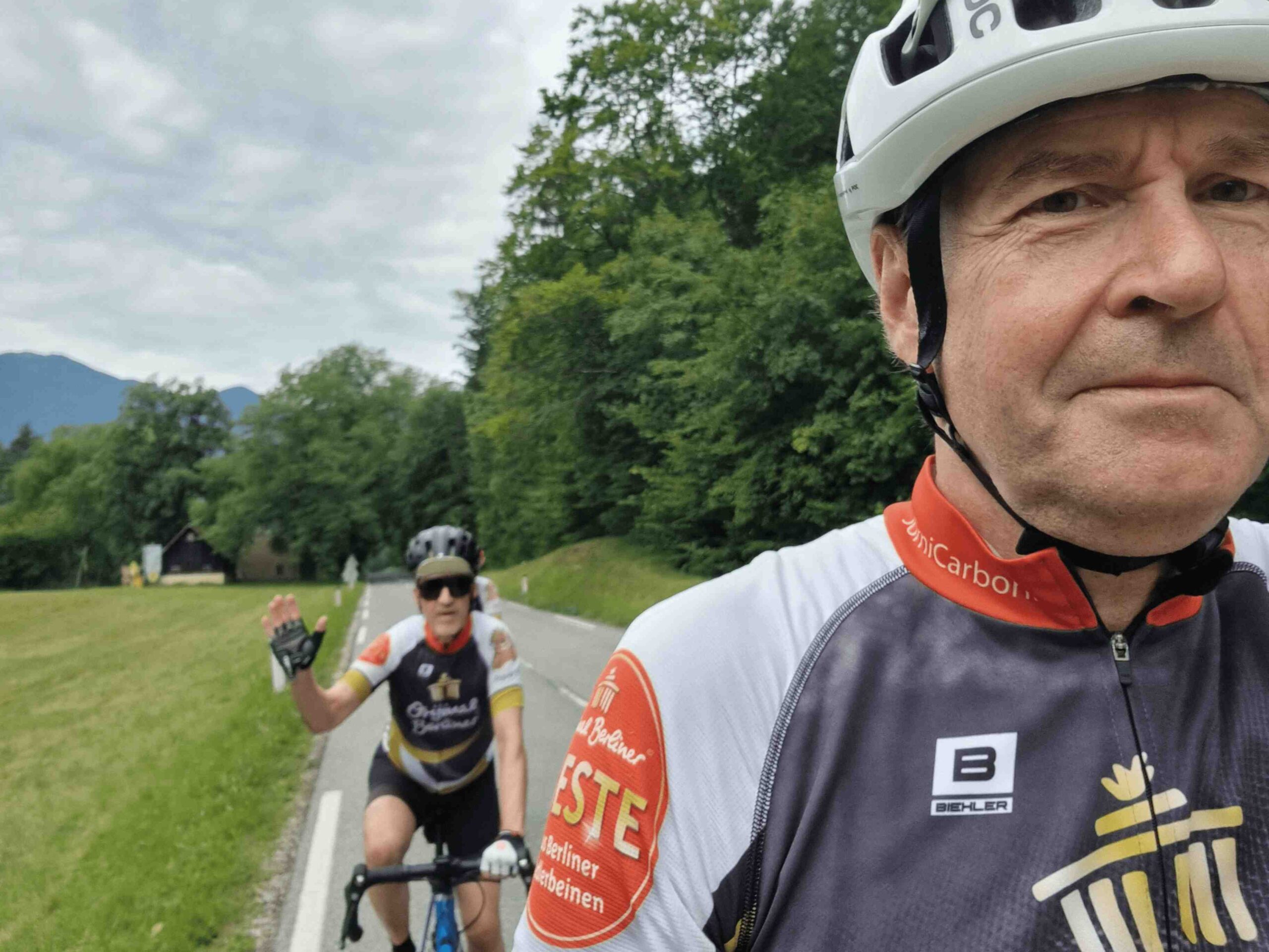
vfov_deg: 54.9
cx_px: 634
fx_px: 916
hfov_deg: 69.4
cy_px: 476
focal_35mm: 25
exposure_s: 1/532
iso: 50
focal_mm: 3.3
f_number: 2.2
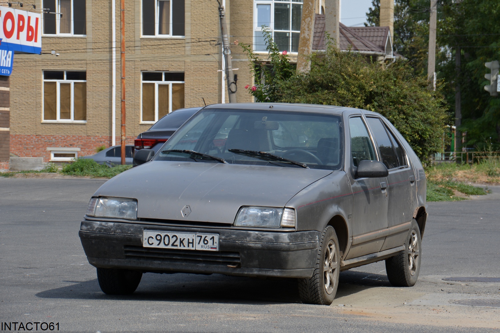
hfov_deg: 15.2
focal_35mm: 135
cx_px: 250
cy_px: 166
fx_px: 1875
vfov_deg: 10.2
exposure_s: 1/250
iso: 140
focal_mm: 90
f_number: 8
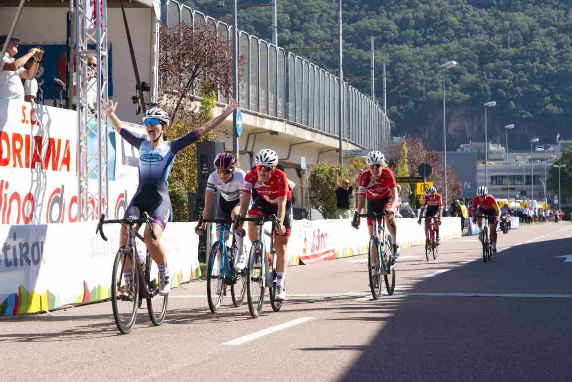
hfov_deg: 28.8
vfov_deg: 19.5
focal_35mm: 70
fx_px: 1113
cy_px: 191
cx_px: 286
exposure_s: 1/1600
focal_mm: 70
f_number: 7.1
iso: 500
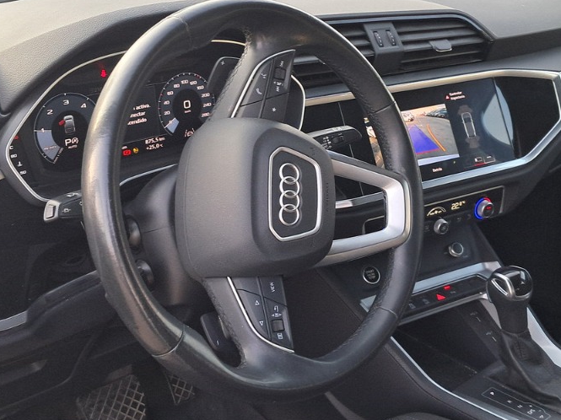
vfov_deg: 28.0
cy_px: 173
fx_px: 842
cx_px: 328
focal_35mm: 52
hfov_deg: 36.7
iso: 50
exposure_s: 1/50
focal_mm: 4
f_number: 1.8
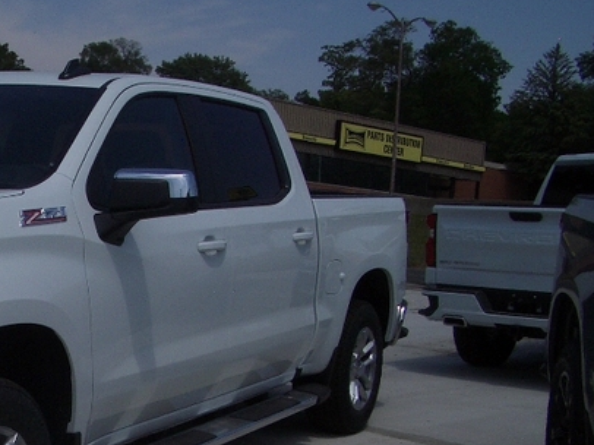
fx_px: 1183
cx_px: 15
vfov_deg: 21.0
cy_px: 364
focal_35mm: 69
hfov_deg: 26.8
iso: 50
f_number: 4.3
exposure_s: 1/1250
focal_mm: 5.8
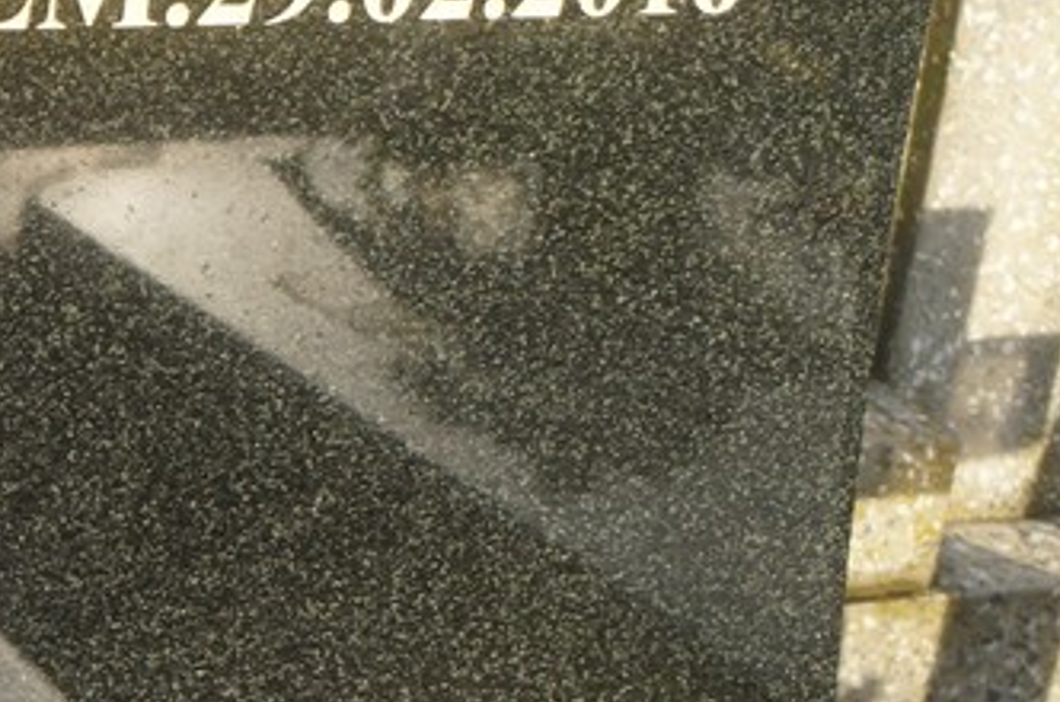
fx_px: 2880
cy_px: 45
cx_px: -533
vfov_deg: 13.8
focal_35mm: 98
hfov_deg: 18.5
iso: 200
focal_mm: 18
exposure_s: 1/160
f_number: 4
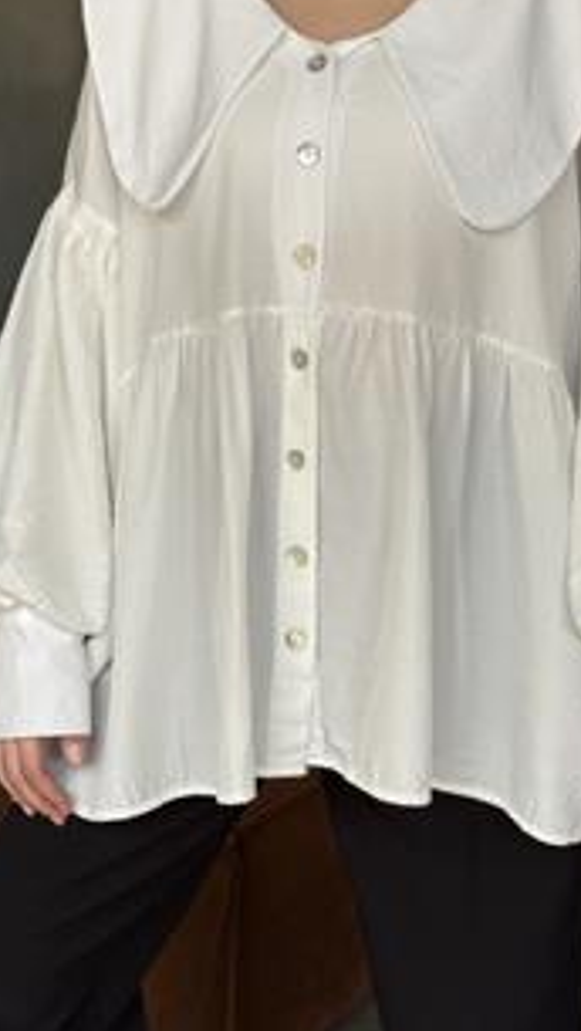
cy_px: 463
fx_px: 1995
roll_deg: +0.1
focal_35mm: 73
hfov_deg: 16.6
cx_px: 297
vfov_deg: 28.9
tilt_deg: -11.0
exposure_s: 1/121
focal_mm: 6.76
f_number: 1.78
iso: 80
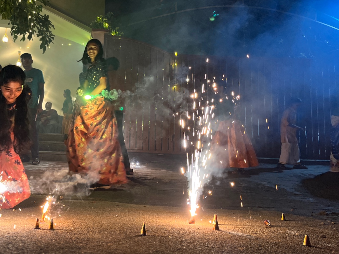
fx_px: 392
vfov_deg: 35.8
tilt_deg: +7.9
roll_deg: -1.6
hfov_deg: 45.8
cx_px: 102
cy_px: 100
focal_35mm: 40
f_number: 1.6
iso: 200
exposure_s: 1/55
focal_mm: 5.1
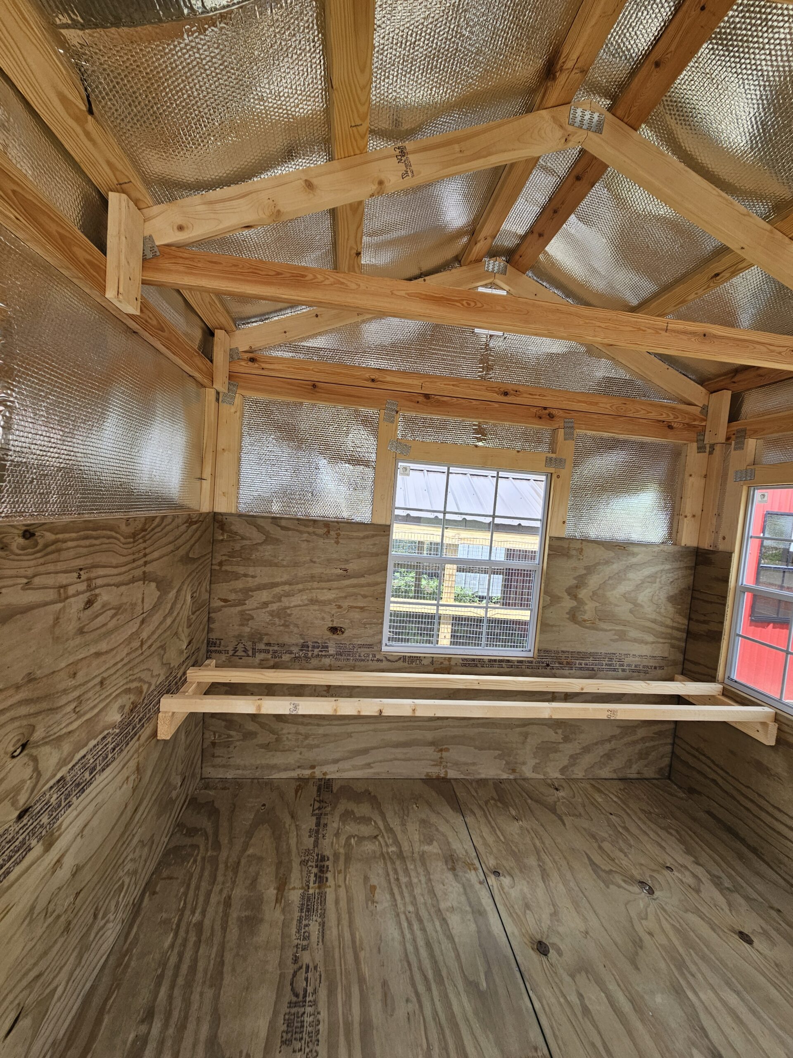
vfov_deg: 106.2
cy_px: 529
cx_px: 396
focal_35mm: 13
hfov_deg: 89.9
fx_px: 397
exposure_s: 1/232
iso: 50
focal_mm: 2.2
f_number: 2.2
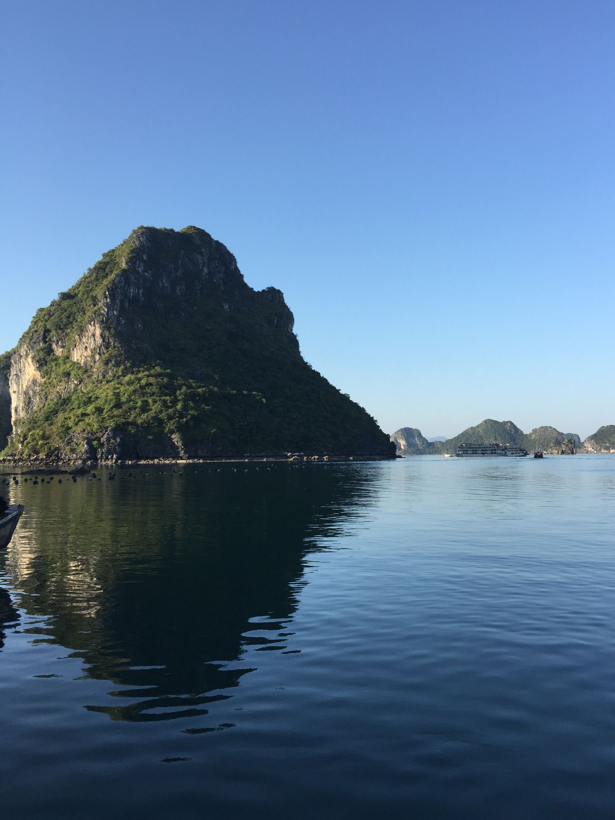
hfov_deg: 46.8
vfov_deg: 60.0
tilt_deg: +5.3
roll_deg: +0.2
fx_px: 711
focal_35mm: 30
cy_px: 410
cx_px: 316
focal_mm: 4.15
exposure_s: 1/989
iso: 32
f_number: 2.2
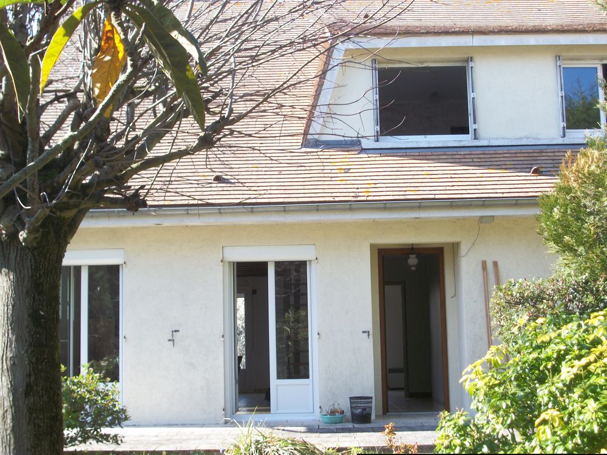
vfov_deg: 27.0
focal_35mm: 54
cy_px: 228
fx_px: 947
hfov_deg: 35.5
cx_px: 304
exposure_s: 1/125
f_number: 4
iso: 80
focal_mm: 9.7
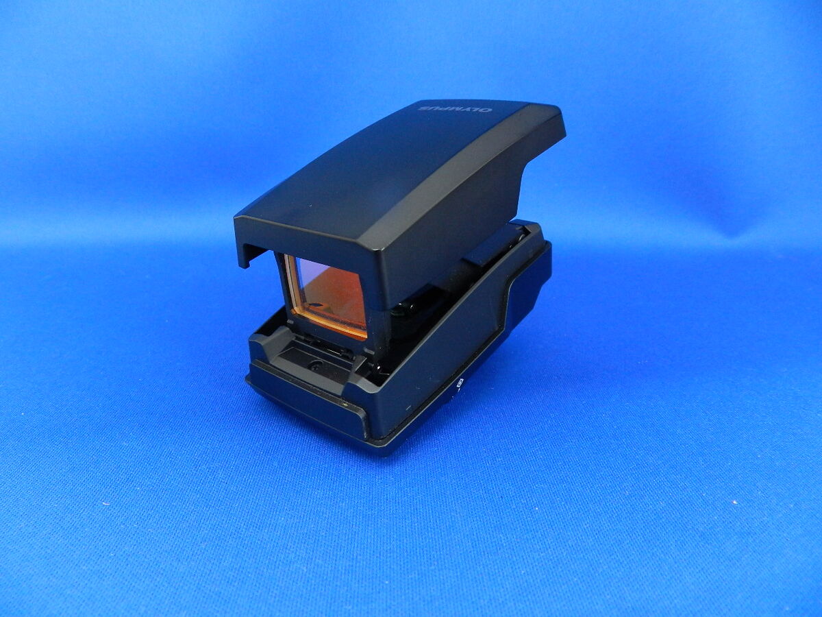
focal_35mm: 23
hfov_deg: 73.9
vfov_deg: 58.9
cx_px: 411
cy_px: 308
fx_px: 546
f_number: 3.4
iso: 400
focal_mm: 4
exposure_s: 1/25
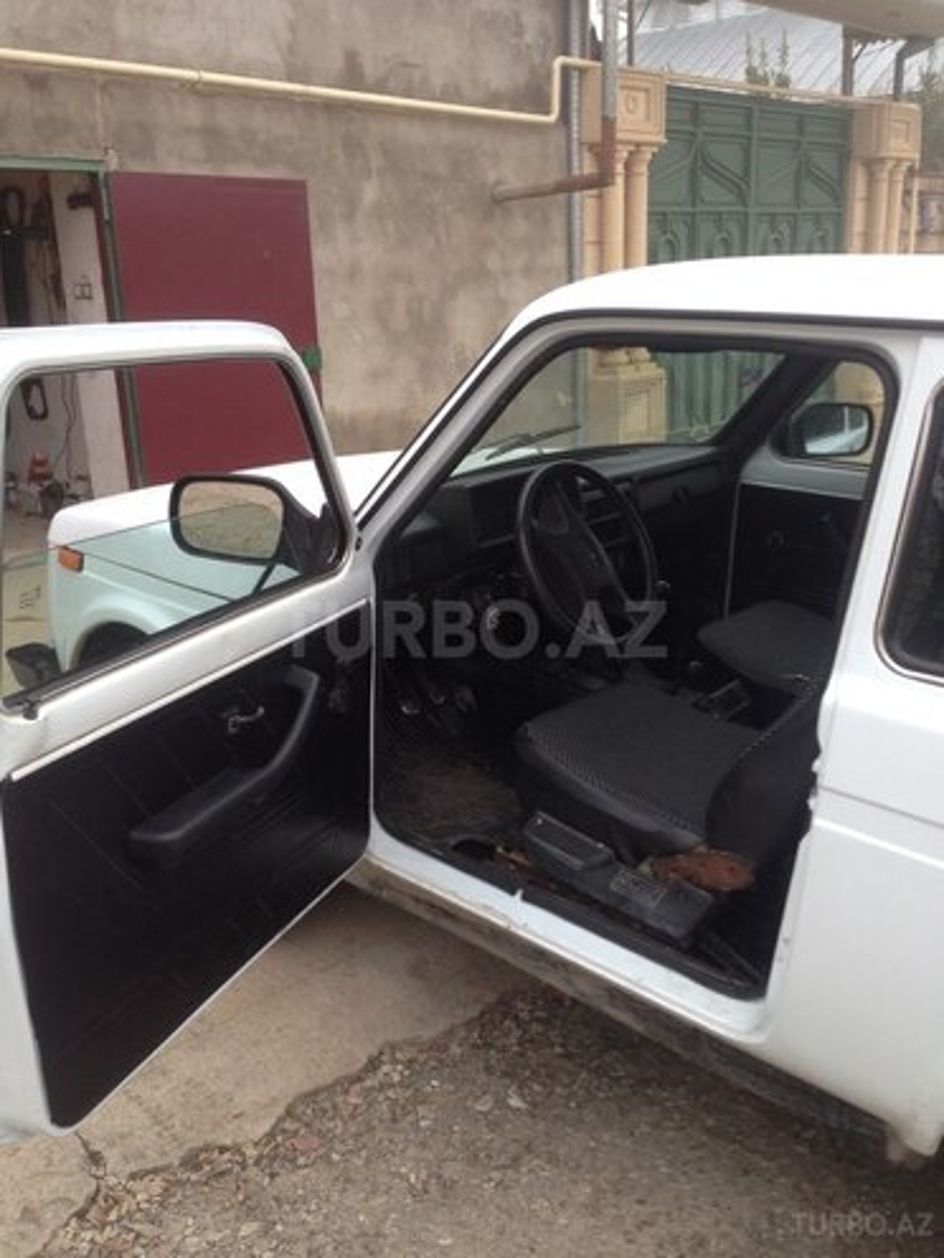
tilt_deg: -16.1
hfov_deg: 42.9
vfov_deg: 55.4
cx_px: 472
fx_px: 1200
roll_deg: +0.0
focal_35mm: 33
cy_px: 629
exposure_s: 1/40
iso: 50
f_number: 2.4
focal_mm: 4.12
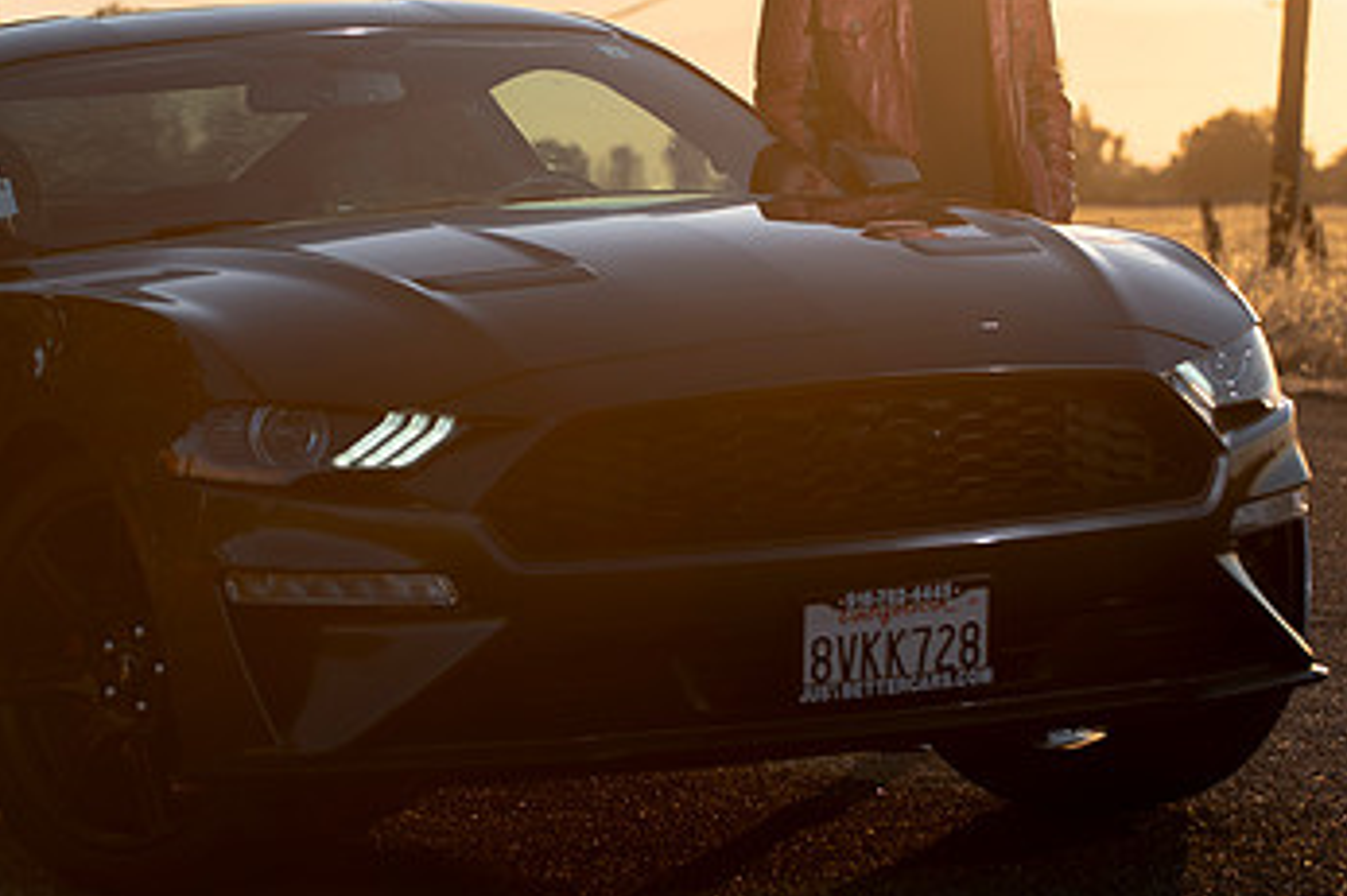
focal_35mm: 184
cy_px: 250
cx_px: 470
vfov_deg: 7.4
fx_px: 6881
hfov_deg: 11.2
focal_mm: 110
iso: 50
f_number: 5.6
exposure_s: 1/250
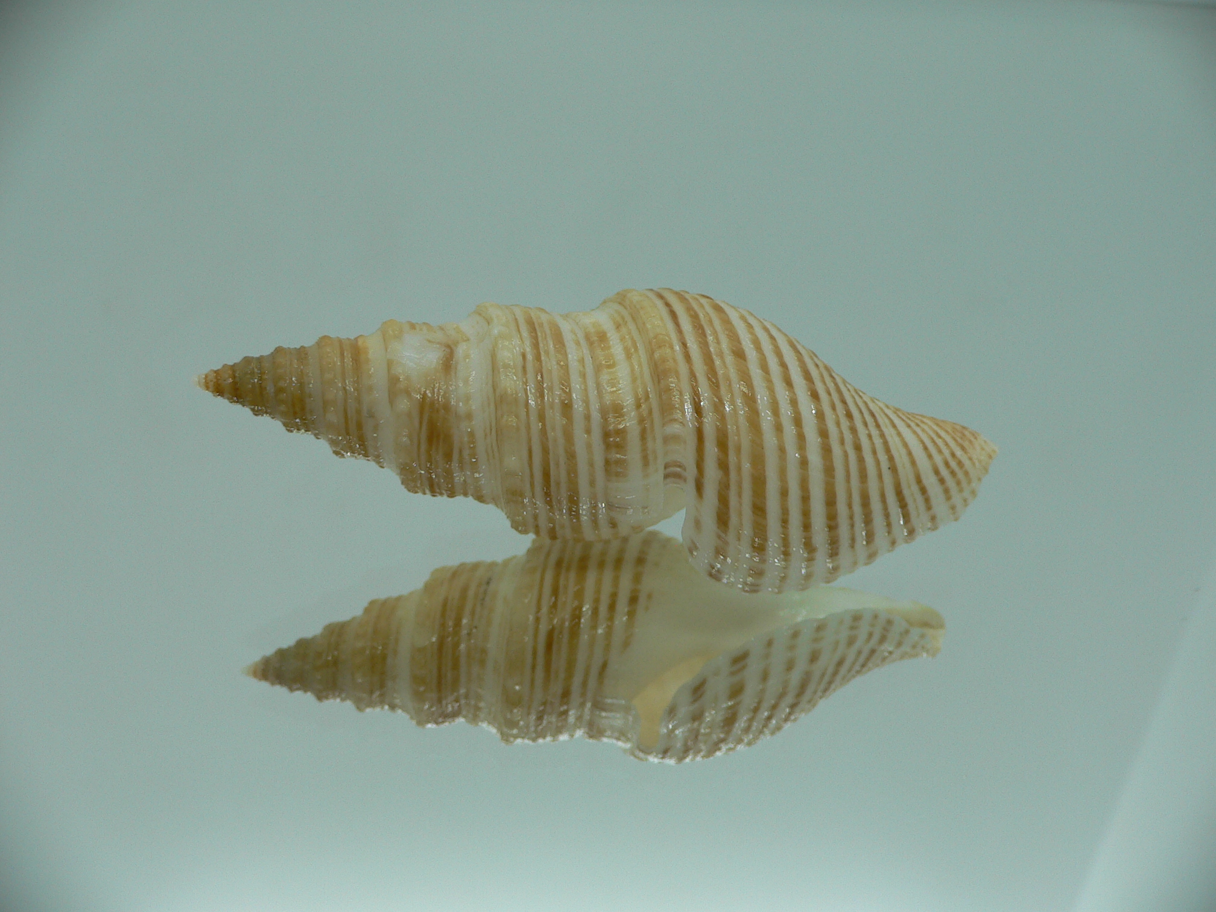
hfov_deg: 52.6
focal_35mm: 35
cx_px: 608
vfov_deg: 40.7
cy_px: 456
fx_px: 1229
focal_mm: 4.6
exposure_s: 1/60
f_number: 2.8
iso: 80
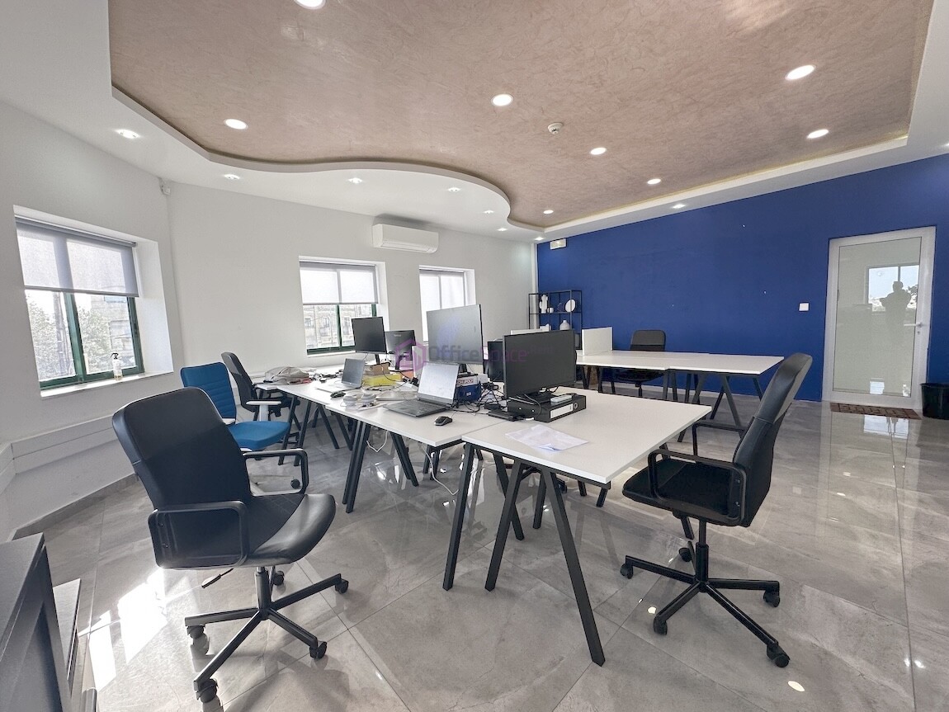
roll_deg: +2.3
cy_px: 356
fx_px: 384
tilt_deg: -5.3
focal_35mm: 14
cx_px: 474
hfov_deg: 102.1
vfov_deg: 85.7
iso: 64
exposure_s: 1/100
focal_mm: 2.22
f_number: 2.2
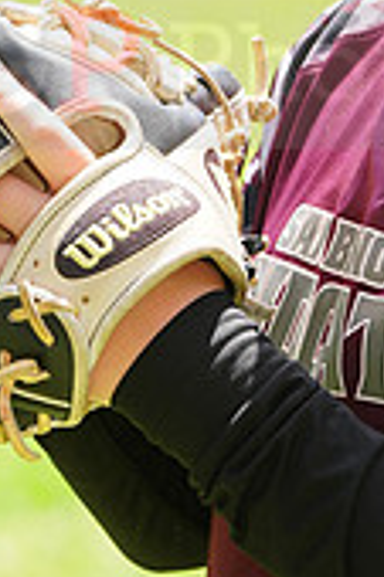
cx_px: 418
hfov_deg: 1.7
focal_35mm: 814
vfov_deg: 2.5
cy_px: 41
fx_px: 13050
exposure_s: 1/160
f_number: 8
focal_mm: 238
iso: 200
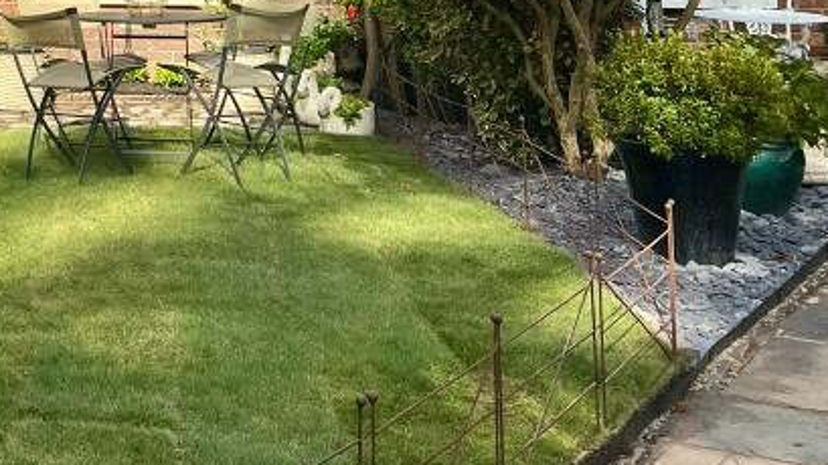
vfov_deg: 15.4
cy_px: -271
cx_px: -138
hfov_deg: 26.7
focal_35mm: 71
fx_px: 1559
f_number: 1.5
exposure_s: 1/2762
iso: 50
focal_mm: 5.7
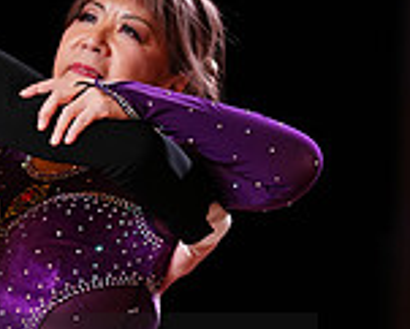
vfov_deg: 2.3
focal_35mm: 677
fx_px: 8220
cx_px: -56
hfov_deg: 2.9
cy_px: 405
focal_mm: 188
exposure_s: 1/400
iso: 1250
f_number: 2.8
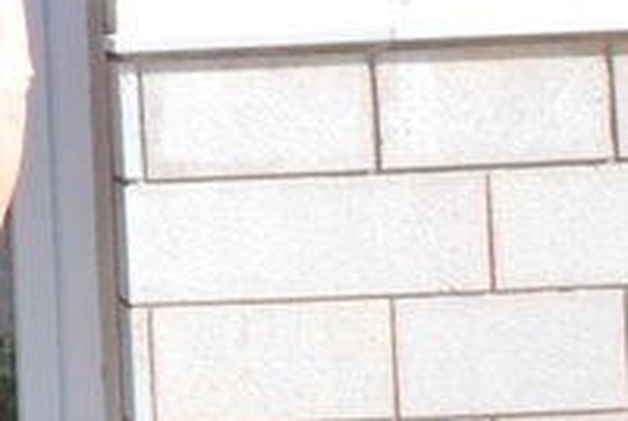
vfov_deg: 6.1
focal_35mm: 225
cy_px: -189
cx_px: -823
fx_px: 3931
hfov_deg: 8.4
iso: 800
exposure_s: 1/4000
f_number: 3.8
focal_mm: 20
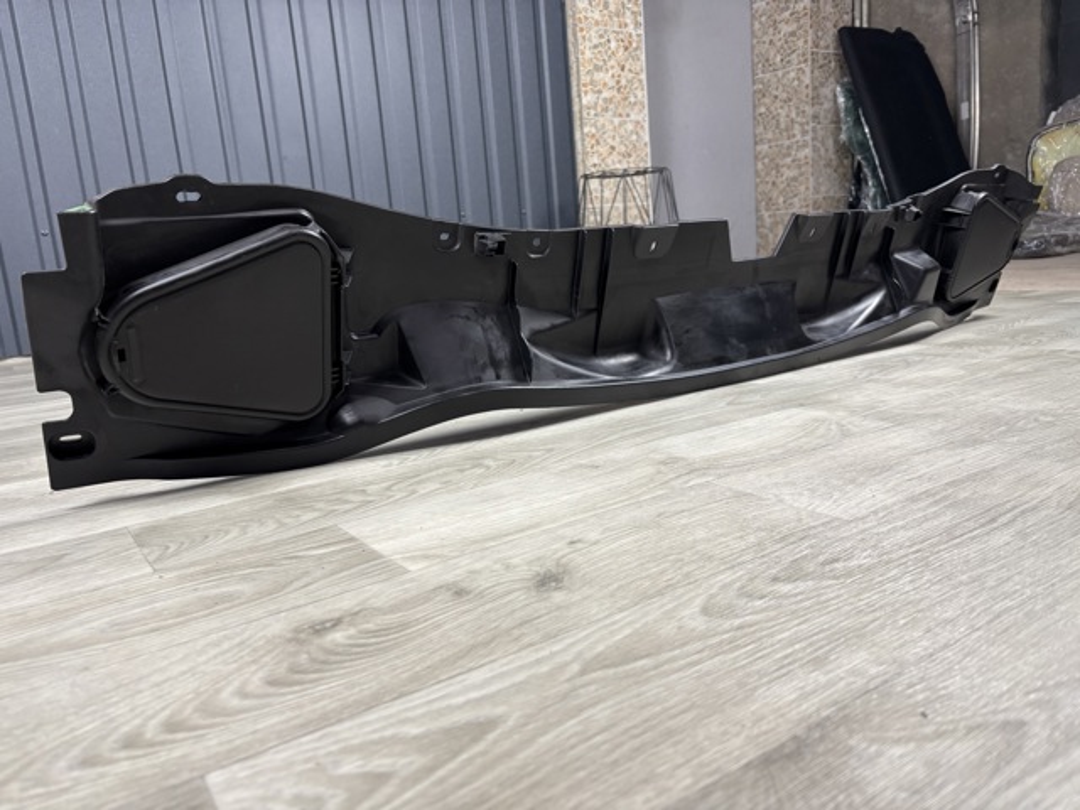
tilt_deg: -11.9
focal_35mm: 26
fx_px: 811
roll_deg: +4.4
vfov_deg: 53.1
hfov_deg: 67.3
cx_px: 540
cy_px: 405
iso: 125
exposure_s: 1/100
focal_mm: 5.96
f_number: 1.6
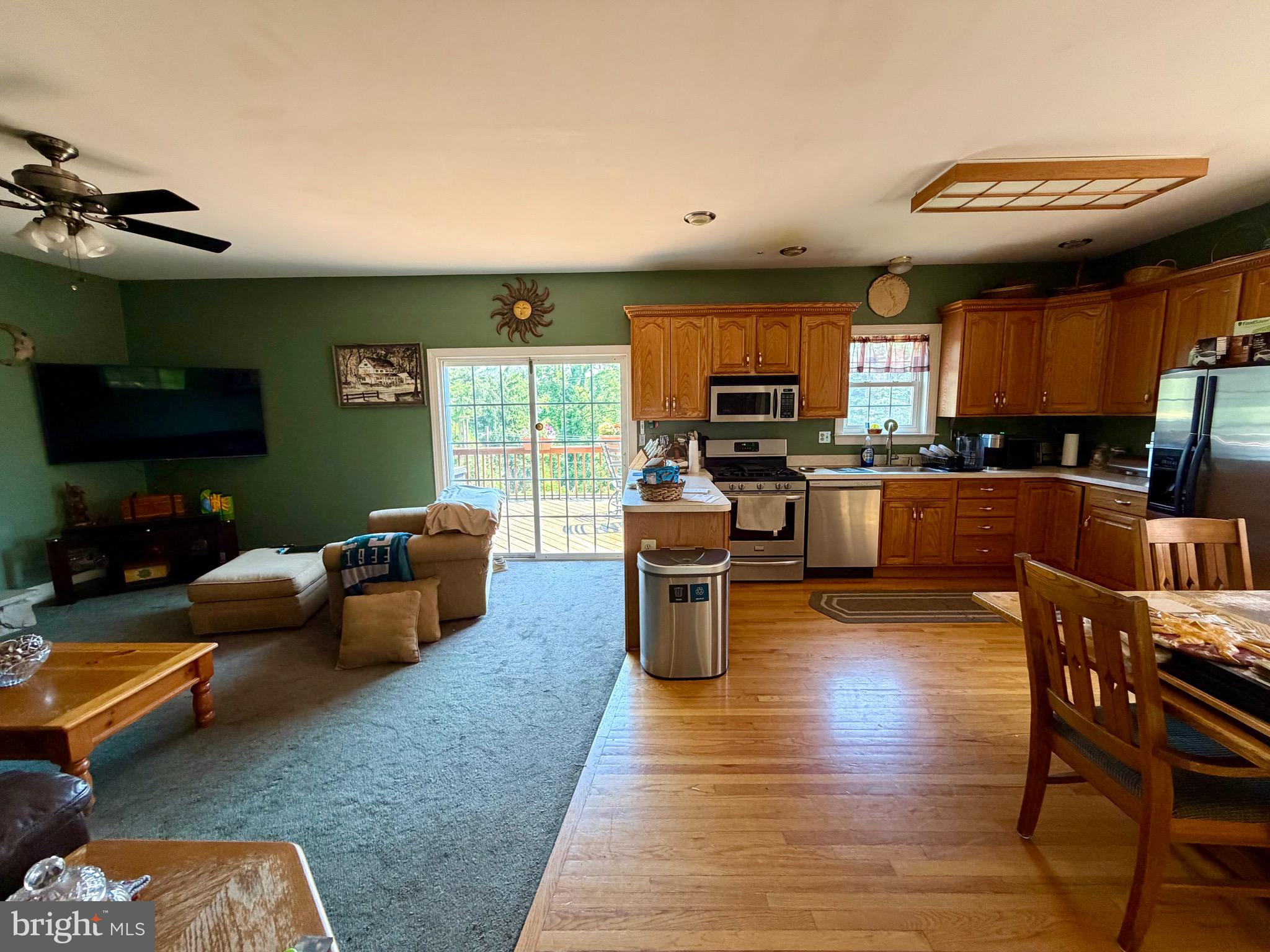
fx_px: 514
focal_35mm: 14
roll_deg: +0.4
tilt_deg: -7.0
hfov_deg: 102.1
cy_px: 476
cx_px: 635
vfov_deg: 85.7
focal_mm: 2.22
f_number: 2.2
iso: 320
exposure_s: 1/98
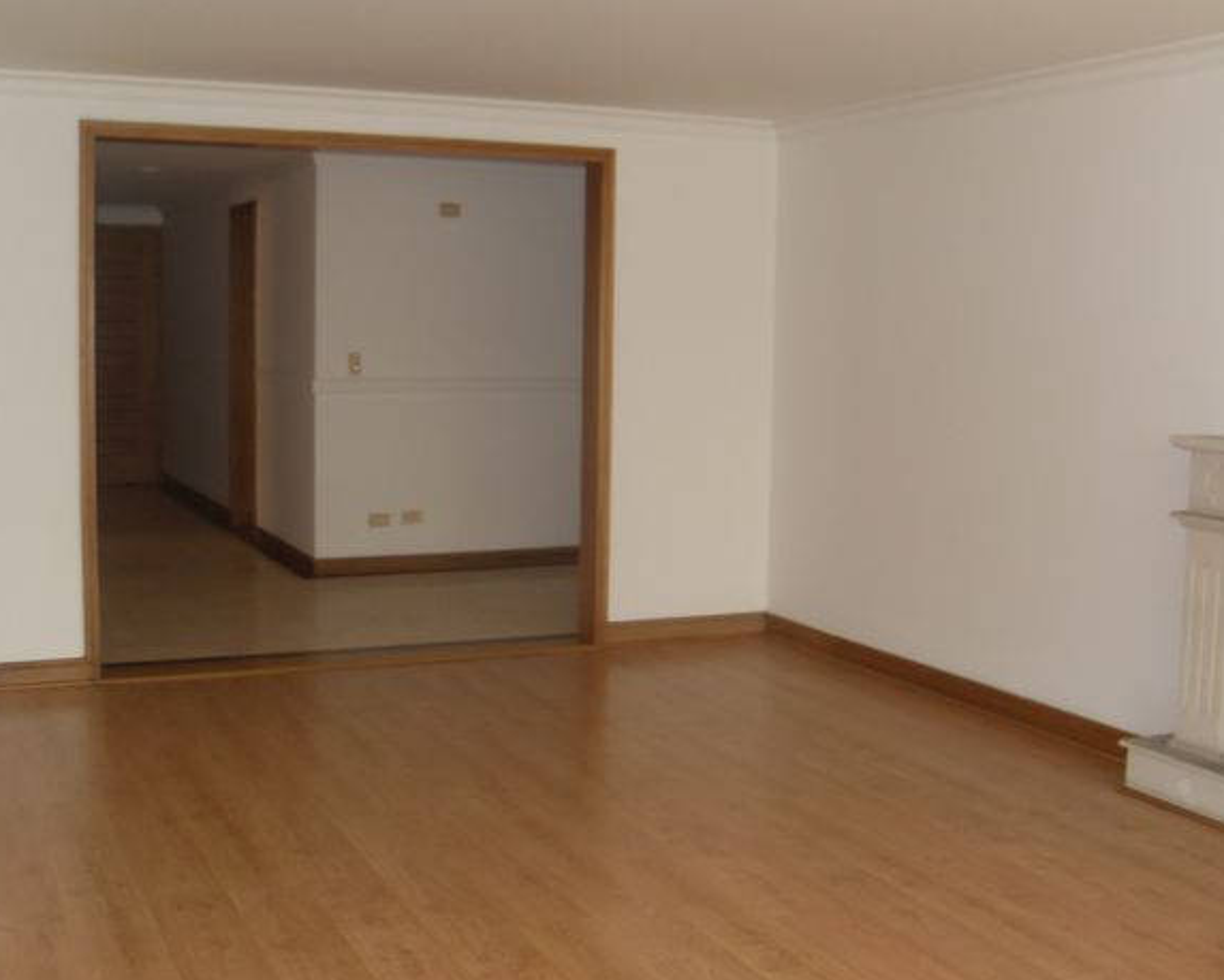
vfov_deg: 35.7
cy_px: 478
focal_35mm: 42
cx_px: 582
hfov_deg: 43.8
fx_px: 1522
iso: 160
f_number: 2.8
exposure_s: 1/45
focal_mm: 6.3
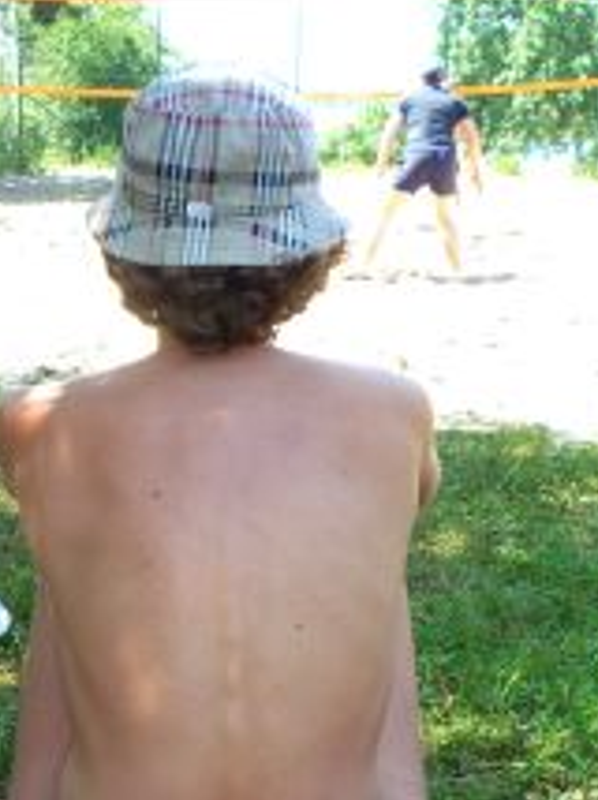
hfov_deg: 25.0
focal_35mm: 58
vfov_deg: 32.7
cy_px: 594
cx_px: 191
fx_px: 1339
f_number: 3.3
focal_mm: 5.2
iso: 100
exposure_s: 1/100
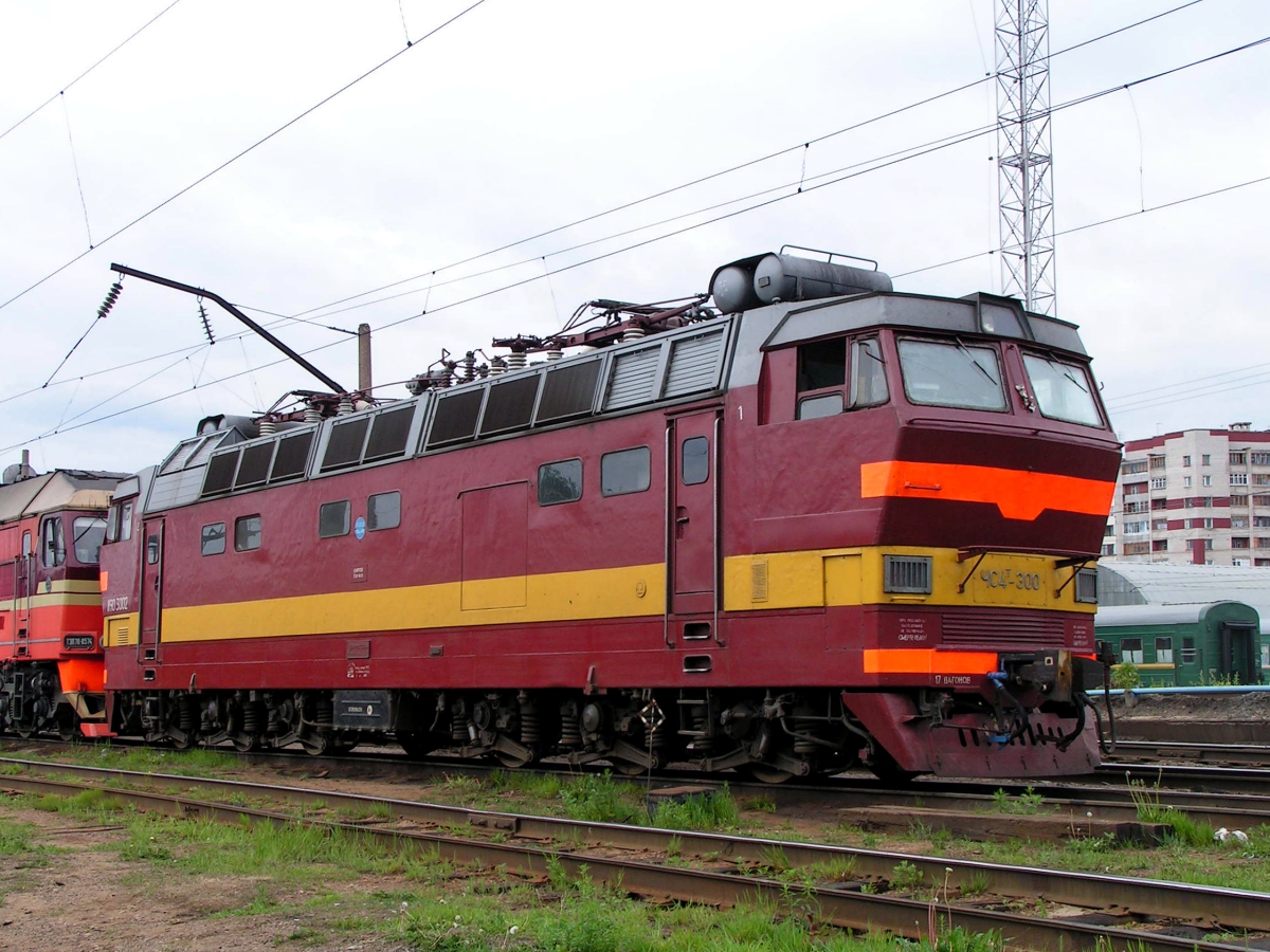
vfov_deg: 29.7
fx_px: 1798
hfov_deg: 38.9
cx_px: 635
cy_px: 476
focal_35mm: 49
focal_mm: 8.2
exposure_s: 1/320
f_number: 5
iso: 50
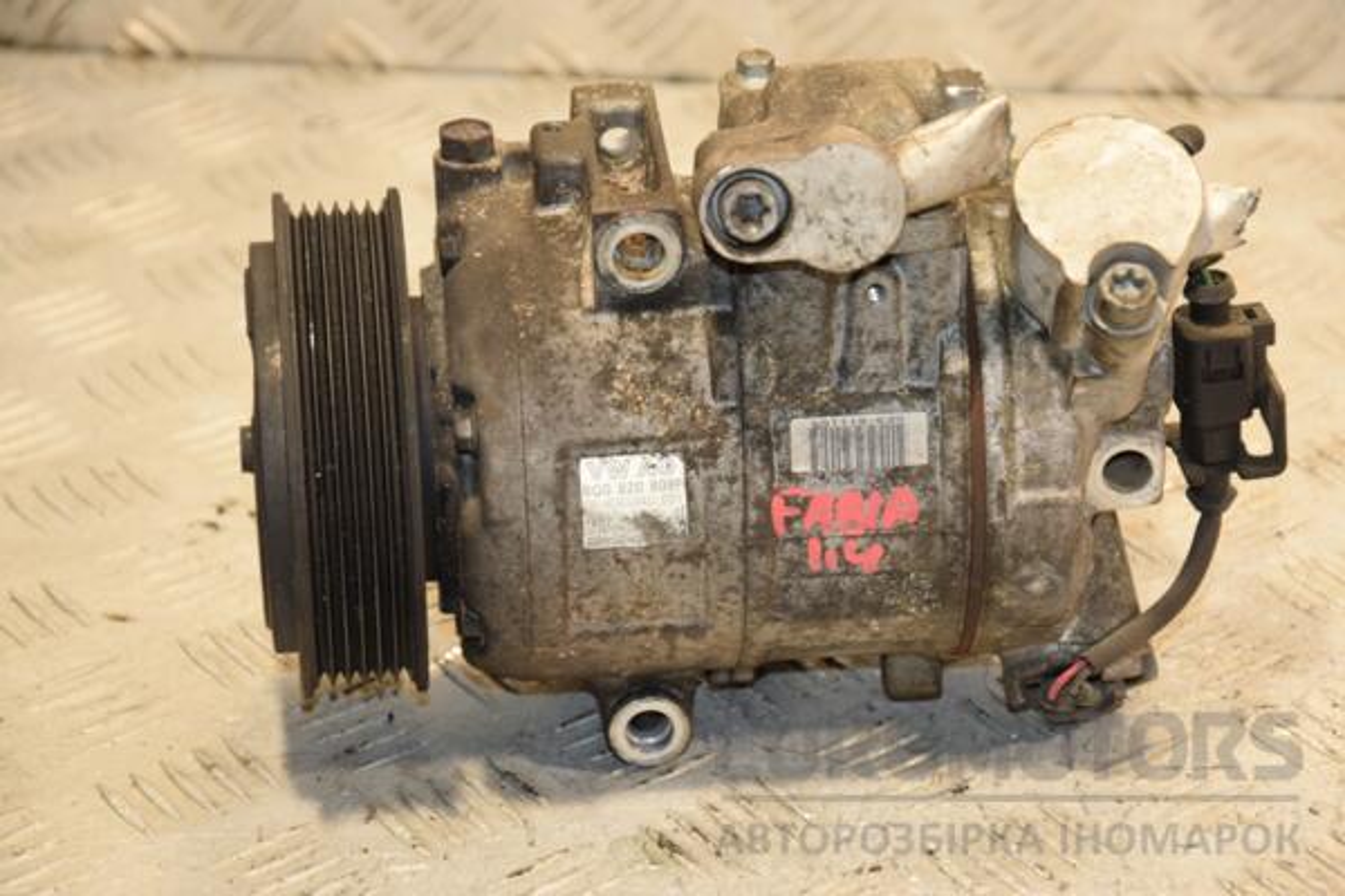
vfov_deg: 10.2
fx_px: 5043
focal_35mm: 135
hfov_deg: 15.2
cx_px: 672
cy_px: 448
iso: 800
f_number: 5.6
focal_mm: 90
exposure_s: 1/100
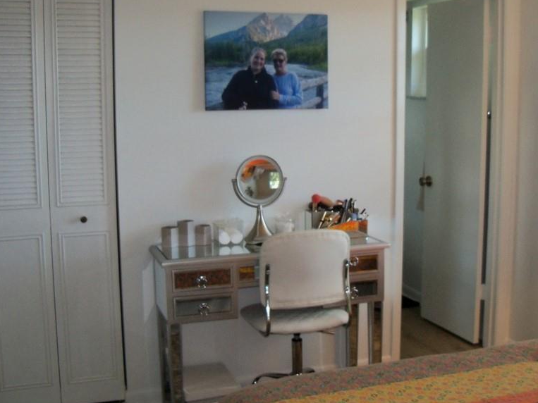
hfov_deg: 40.2
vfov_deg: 30.9
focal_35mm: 47
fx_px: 730
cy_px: 185
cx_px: 336
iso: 200
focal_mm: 6.2
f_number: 3.5
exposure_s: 1/30
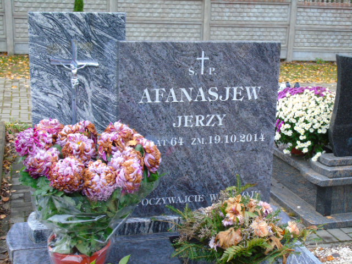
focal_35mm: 54
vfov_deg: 27.0
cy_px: 132
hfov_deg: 35.5
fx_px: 549
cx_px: 176
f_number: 4.3
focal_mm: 9.6
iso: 100
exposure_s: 1/30
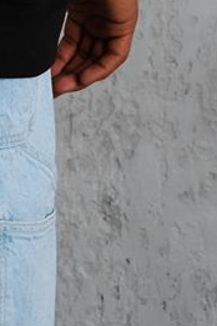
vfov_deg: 9.6
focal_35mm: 185
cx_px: -110
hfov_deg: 7.3
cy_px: -496
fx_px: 1673
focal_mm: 23
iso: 160
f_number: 5
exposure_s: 1/160
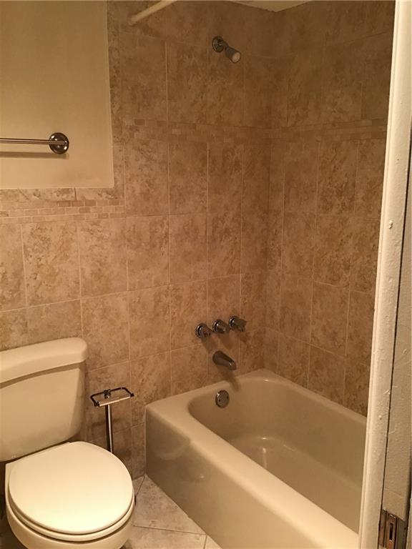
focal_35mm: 31
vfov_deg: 58.4
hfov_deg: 45.4
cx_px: 206
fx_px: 492
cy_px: 274
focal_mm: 3.3
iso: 32
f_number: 2.4
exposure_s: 1/30
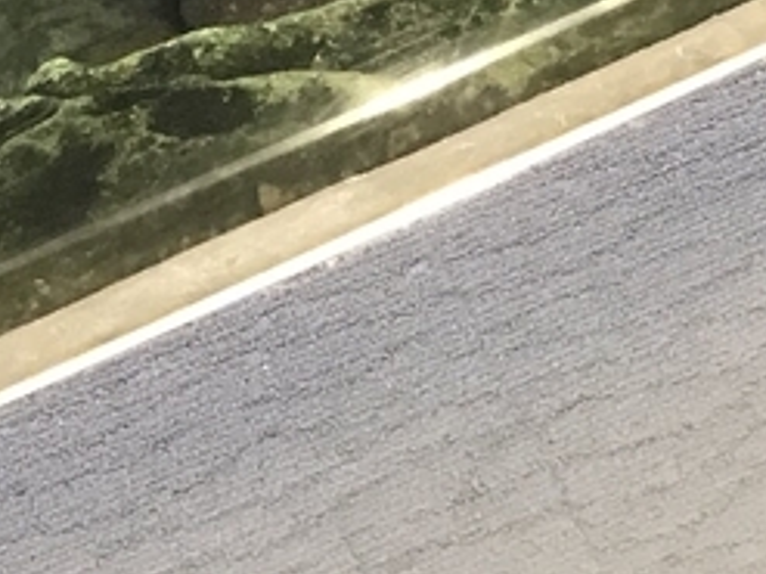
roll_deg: -0.4
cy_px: -639
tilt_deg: -42.6
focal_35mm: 136
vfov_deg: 10.0
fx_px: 3008
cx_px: 310
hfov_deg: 14.5
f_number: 1.8
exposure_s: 1/13
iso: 100
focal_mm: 3.99
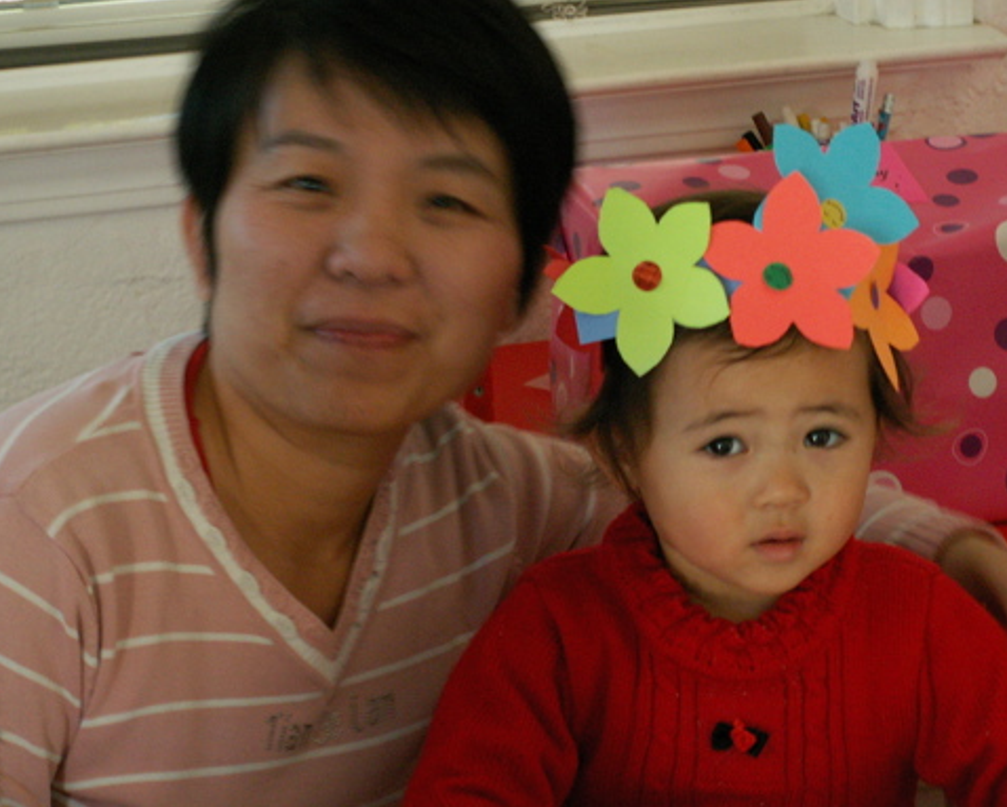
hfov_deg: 13.3
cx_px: 615
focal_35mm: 145
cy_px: 318
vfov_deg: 10.7
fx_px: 4324
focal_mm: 18.05
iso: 160
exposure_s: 1/20
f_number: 3.5
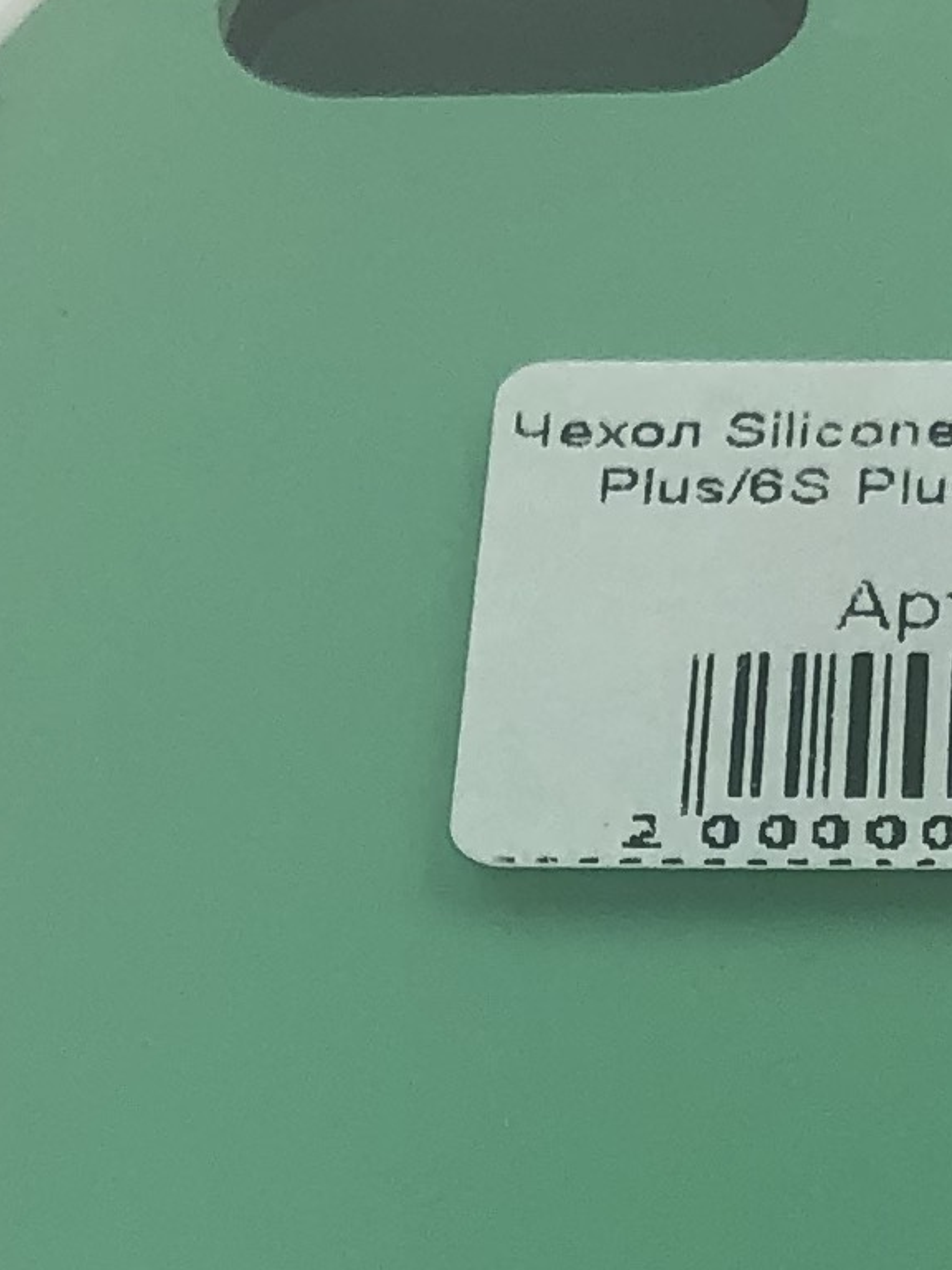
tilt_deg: -58.1
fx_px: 5390
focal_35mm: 147
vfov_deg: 12.5
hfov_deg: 10.0
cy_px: 2103
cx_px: 973
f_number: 1.8
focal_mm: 3.99
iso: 20
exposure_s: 1/1021
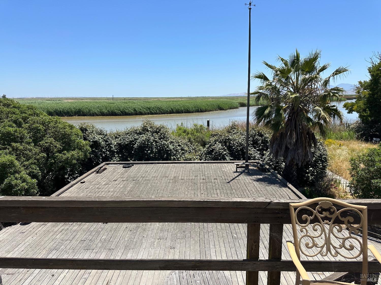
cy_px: 142
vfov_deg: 56.8
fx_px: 264
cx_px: 190
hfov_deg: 71.6
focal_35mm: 24
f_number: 1.78
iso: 80
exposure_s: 1/4762
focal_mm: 6.86
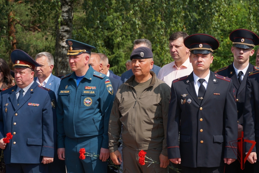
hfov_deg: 19.4
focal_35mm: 105
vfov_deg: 13.1
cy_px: 86
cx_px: 130
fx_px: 756
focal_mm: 70
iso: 100
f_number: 5.6
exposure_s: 1/400
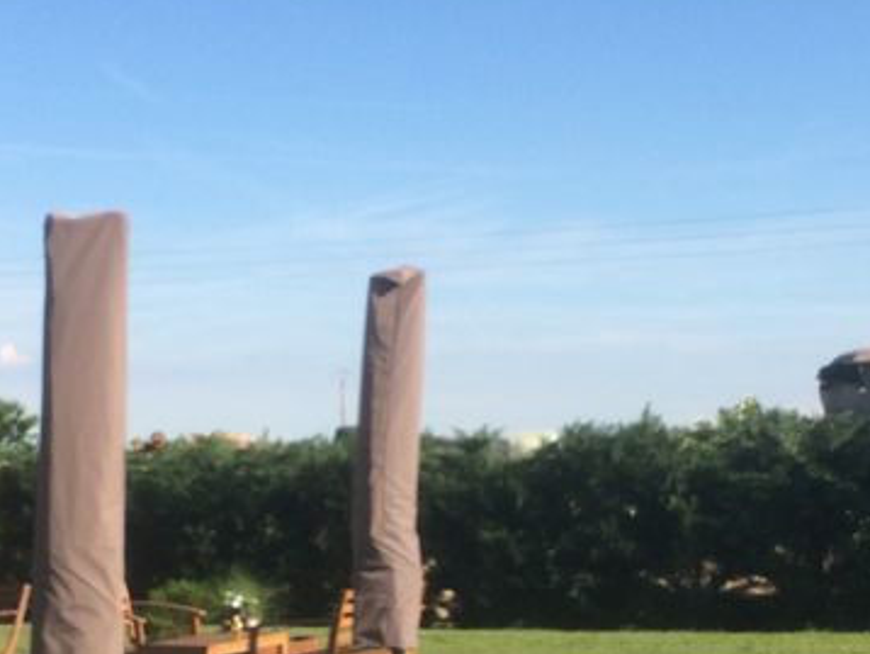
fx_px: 2037
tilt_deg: -3.3
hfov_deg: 24.1
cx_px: 416
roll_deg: +0.9
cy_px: 528
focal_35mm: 81
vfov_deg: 18.1
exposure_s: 1/1642
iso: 32
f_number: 2.2
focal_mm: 4.15
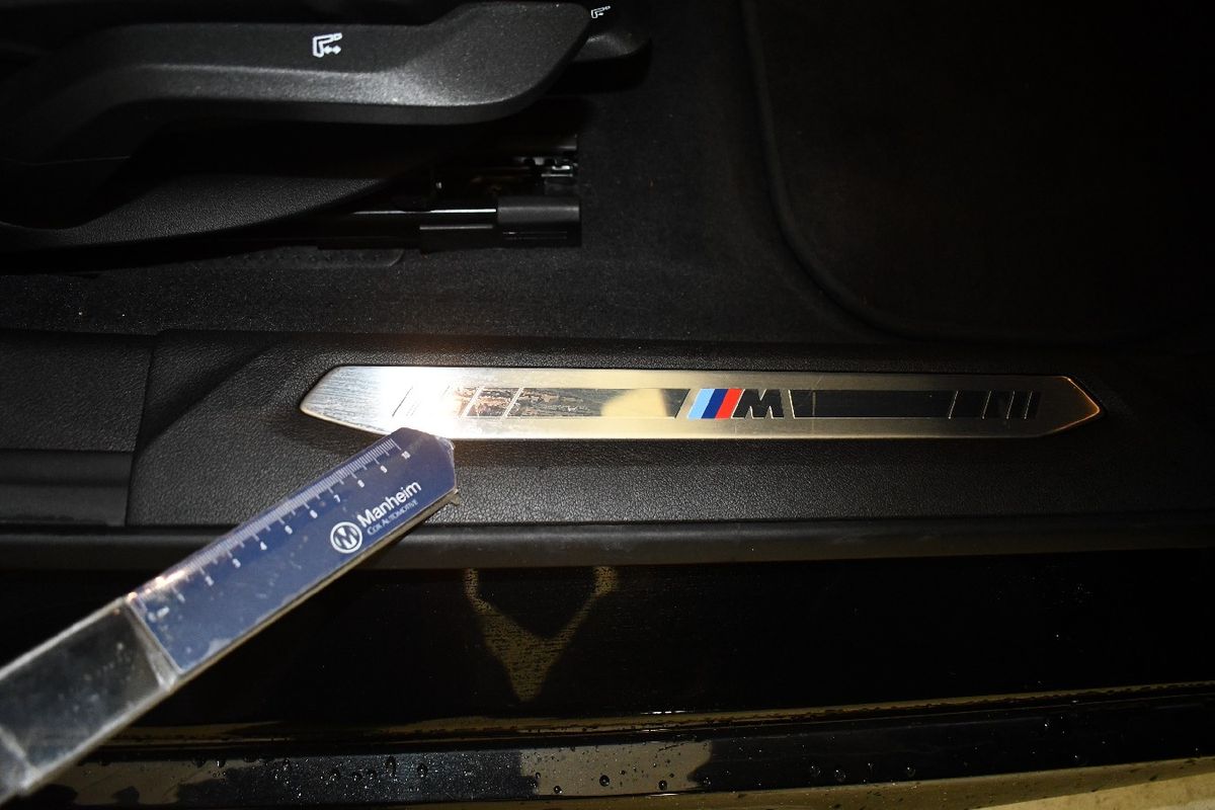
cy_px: 405
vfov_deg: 43.6
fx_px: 1012
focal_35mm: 30
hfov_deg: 61.9
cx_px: 608
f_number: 3.5
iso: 2000
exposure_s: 1/60
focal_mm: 20
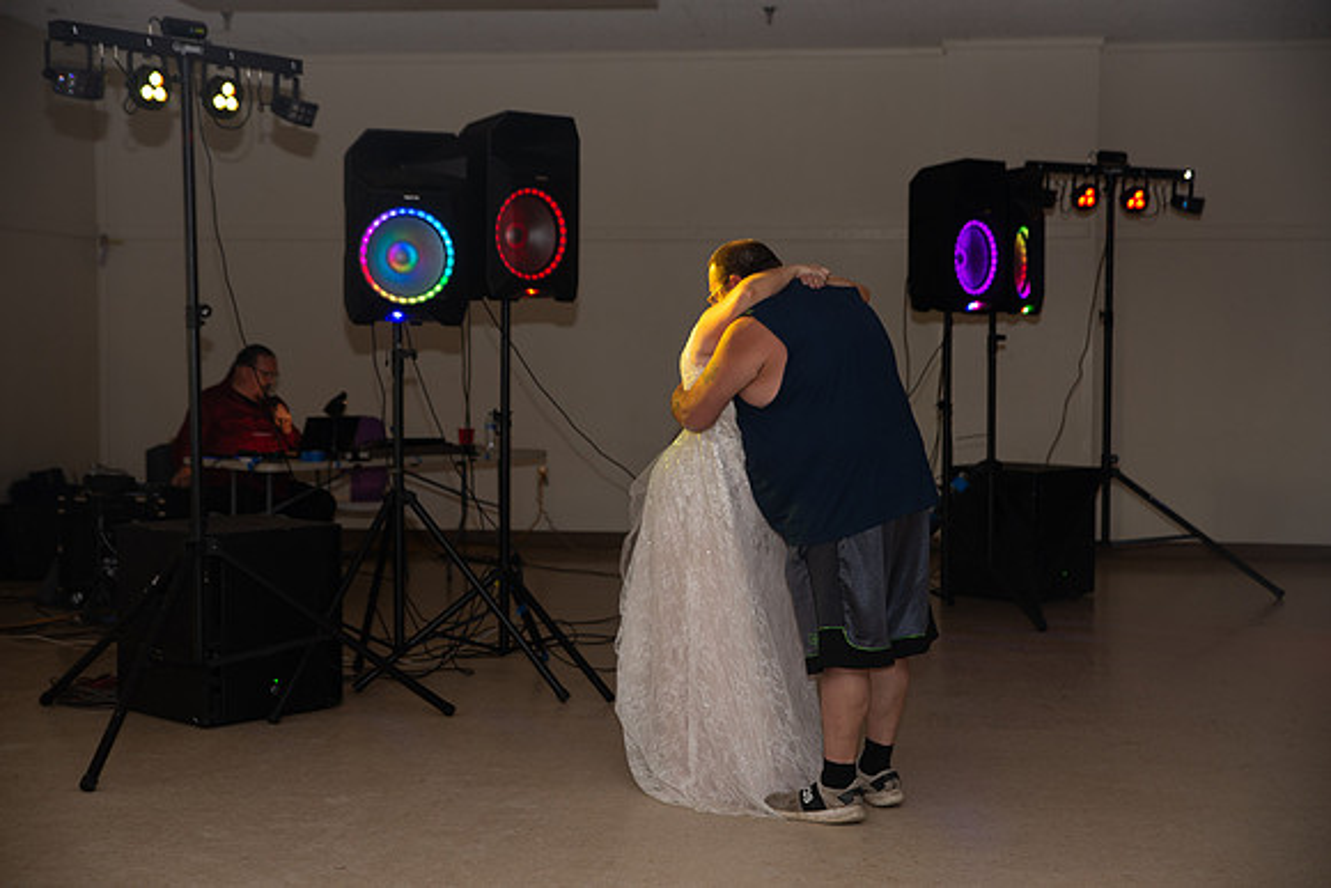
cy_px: 444
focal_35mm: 58
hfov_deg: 34.5
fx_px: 2145
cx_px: 666
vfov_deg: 23.4
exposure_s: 1/125
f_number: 3.5
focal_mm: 58
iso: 800
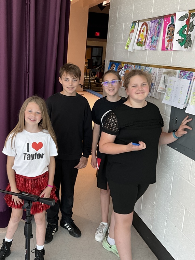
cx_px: 82
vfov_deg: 47.8
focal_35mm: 39
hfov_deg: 36.7
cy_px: 117
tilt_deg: -11.9
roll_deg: -4.3
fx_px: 293
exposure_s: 1/60
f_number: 1.8
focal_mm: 3
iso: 80
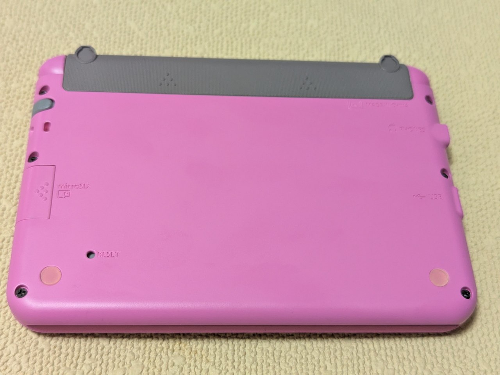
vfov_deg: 30.3
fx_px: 693
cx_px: 250
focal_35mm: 48
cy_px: 188
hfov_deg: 39.7
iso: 314
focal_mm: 6.81
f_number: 1.85
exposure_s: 1/47.8
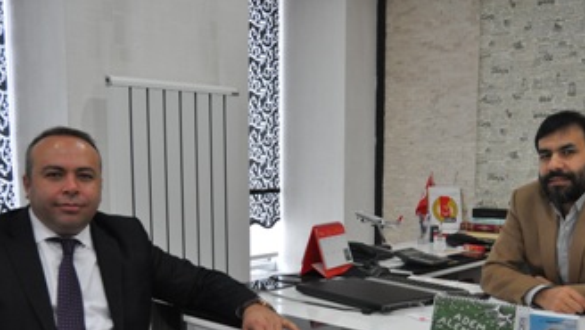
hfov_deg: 49.7
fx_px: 632
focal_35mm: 41
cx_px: 276
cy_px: 259
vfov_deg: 28.7
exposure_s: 1/60
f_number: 4
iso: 800
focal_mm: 19
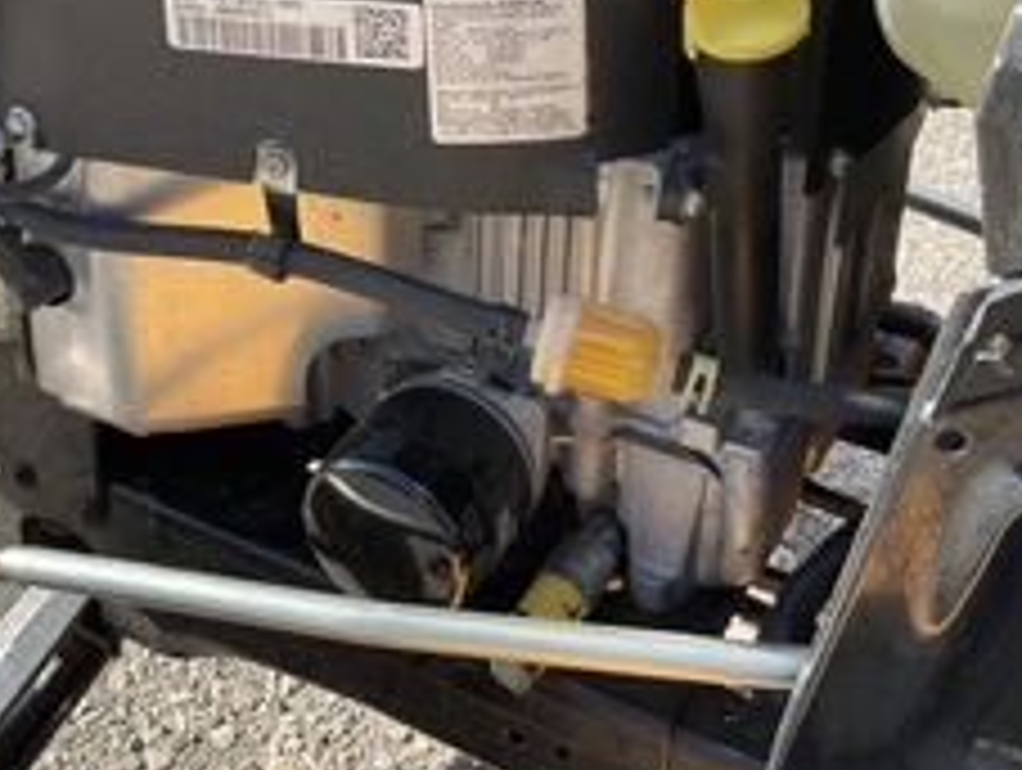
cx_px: 329
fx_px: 1508
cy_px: 140
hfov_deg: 37.0
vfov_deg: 28.0
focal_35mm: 51
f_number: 1.8
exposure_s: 1/446
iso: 25
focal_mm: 3
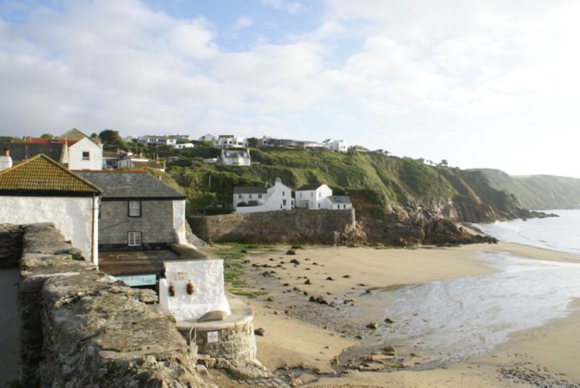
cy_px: 194
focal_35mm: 27
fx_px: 435
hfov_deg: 67.3
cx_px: 290
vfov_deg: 48.0
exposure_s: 1/100
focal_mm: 18
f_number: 10
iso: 100
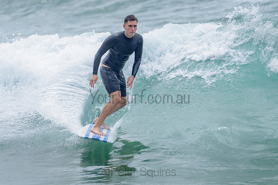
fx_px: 4735
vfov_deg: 2.2
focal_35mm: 613
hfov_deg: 3.4
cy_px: 98
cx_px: 133
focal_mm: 500
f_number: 5.6
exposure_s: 1/2000
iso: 280
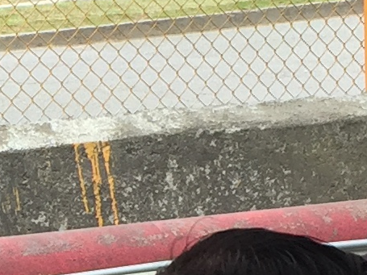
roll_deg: +1.5
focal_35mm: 208
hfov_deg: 9.4
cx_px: -85
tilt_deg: -8.1
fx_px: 2205
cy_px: 319
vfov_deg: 7.1
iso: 32
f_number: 2.2
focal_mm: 4.15
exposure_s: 1/120
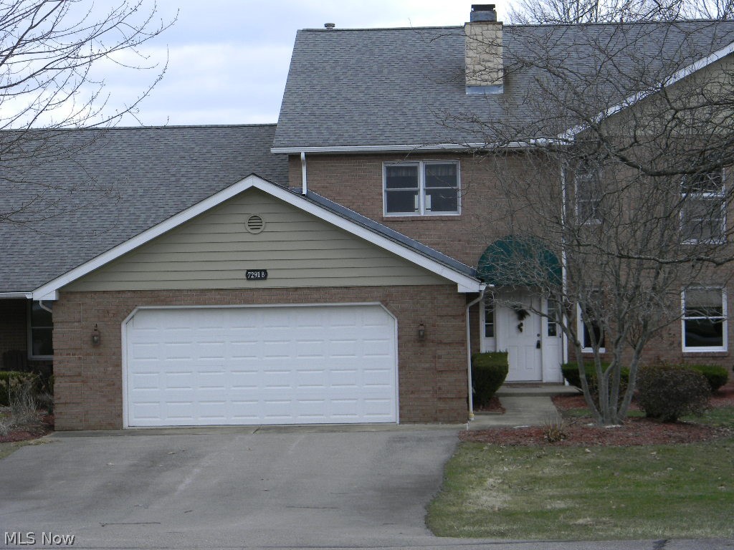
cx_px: 367
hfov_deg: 23.6
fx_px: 1760
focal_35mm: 83
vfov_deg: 17.8
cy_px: 275
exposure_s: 1/215
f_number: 4.5
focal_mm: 15.1
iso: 80
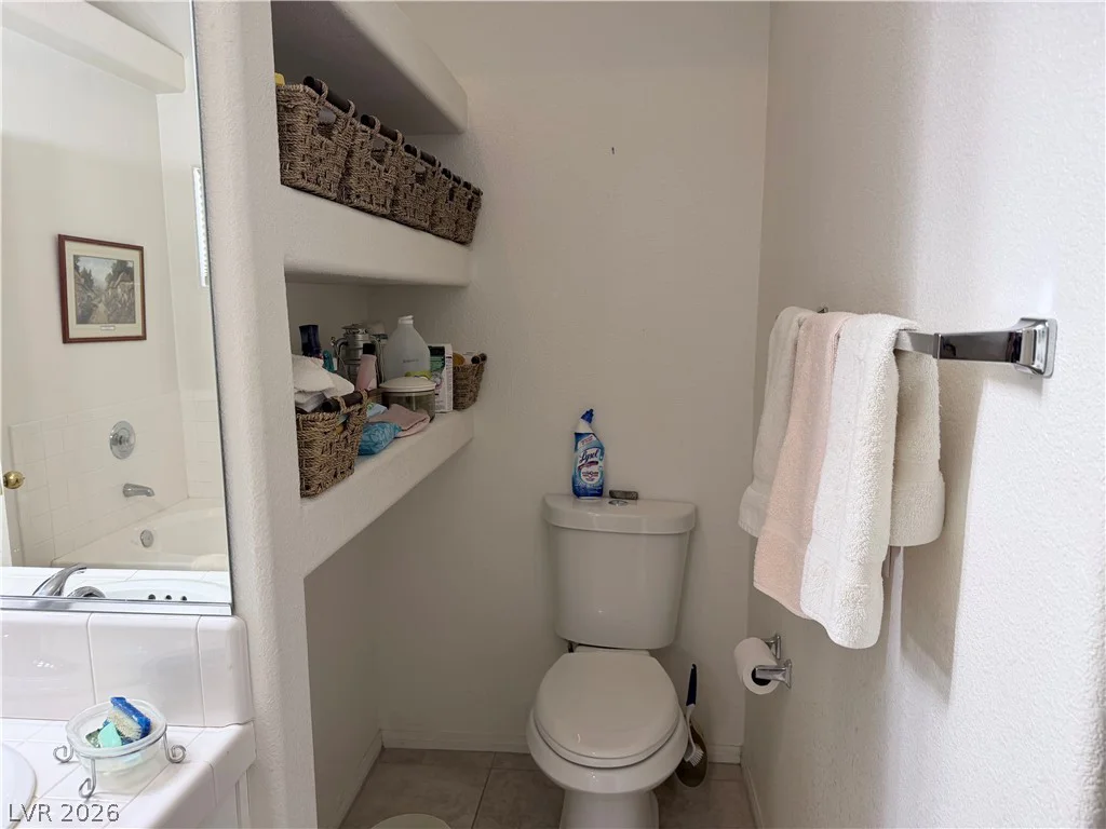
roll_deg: +0.3
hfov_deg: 71.6
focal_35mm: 24
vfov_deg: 56.8
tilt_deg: -9.7
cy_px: 414
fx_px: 767
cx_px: 553
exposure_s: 1/60
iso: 160
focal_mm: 6.76
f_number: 1.78
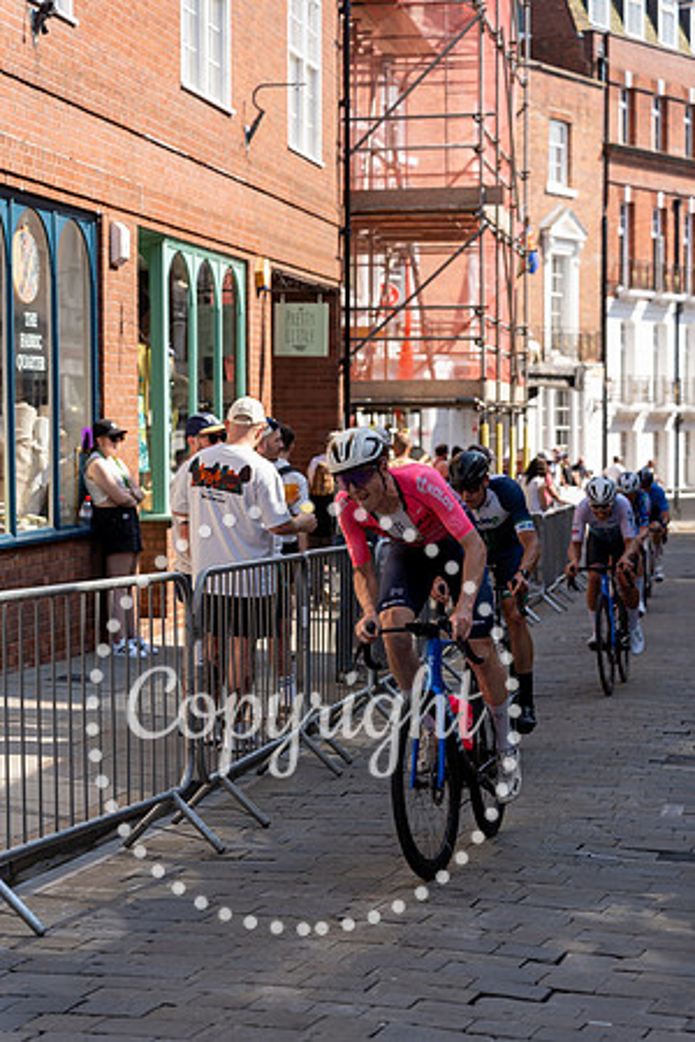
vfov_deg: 27.0
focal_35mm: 75
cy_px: 521
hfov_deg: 18.2
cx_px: 348
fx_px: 2172
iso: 100
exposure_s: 1/400
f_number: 4
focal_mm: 75
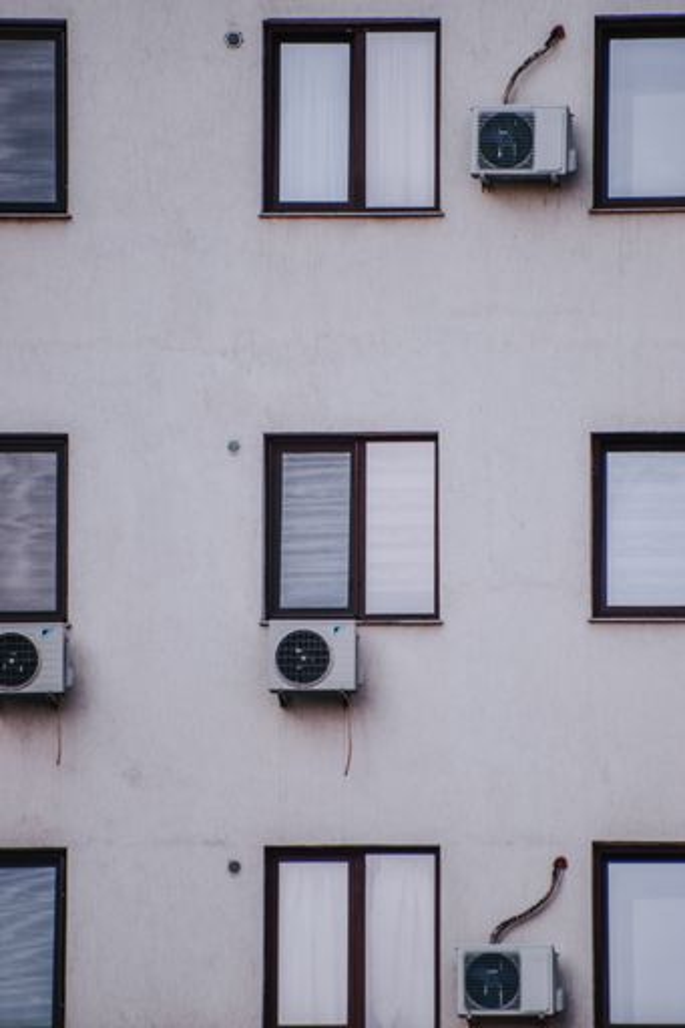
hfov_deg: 2.3
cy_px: 514
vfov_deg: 3.4
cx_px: 342
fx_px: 17135
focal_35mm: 600
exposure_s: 1/500
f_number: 6.3
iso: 125
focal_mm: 400
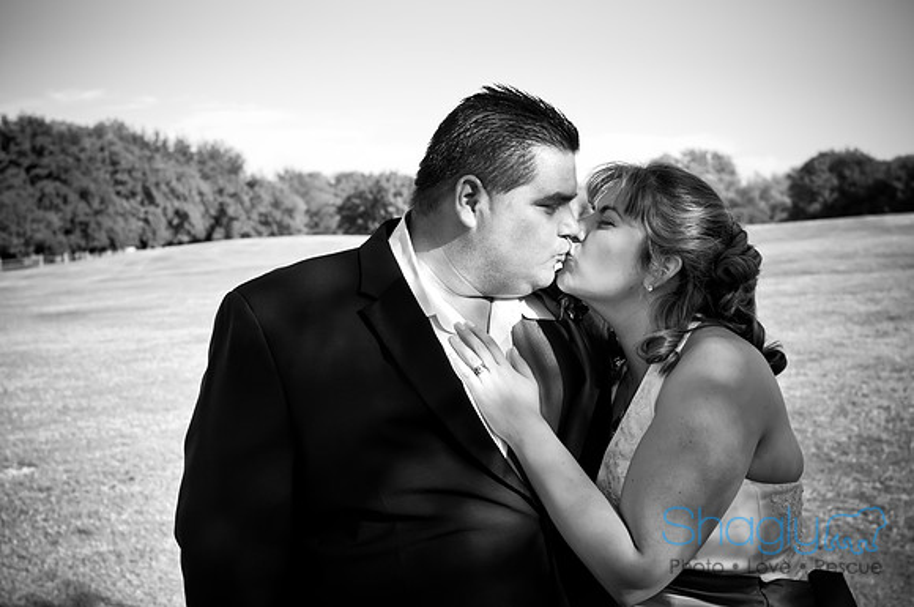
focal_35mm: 52
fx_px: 1331
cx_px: 457
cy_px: 304
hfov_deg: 37.9
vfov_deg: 25.7
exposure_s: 1/200
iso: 200
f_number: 5.6
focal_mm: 35
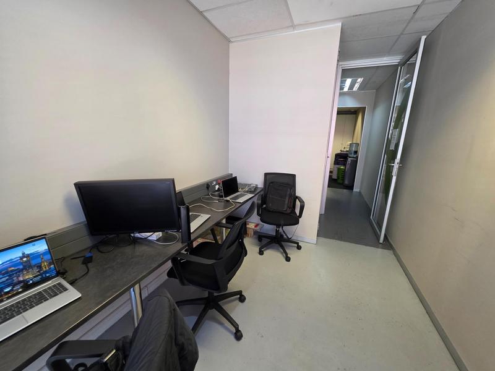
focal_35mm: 13
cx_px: 248
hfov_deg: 106.2
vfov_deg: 89.9
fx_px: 186
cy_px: 186
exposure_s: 1/100
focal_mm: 2.2
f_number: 1.9
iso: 250
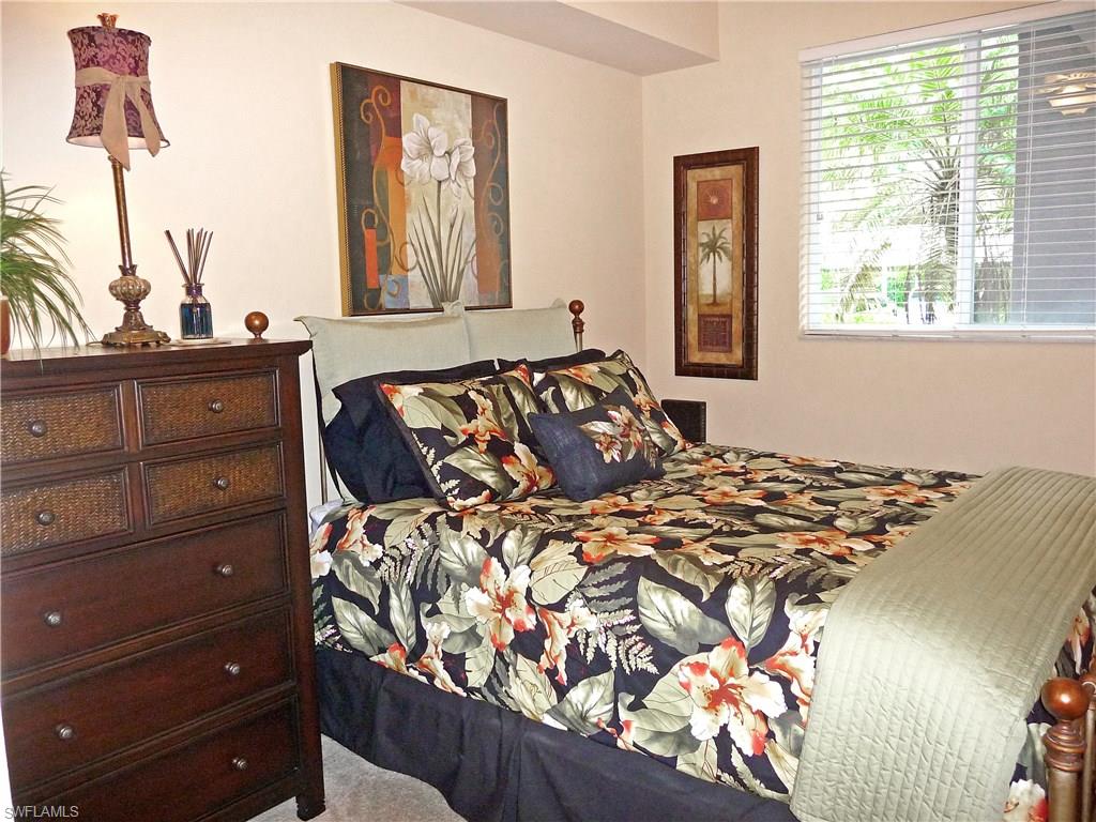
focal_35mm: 28
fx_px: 887
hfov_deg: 63.4
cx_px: 548
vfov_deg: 49.7
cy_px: 411
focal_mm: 4.7
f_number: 3.3
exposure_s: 1/30
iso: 250
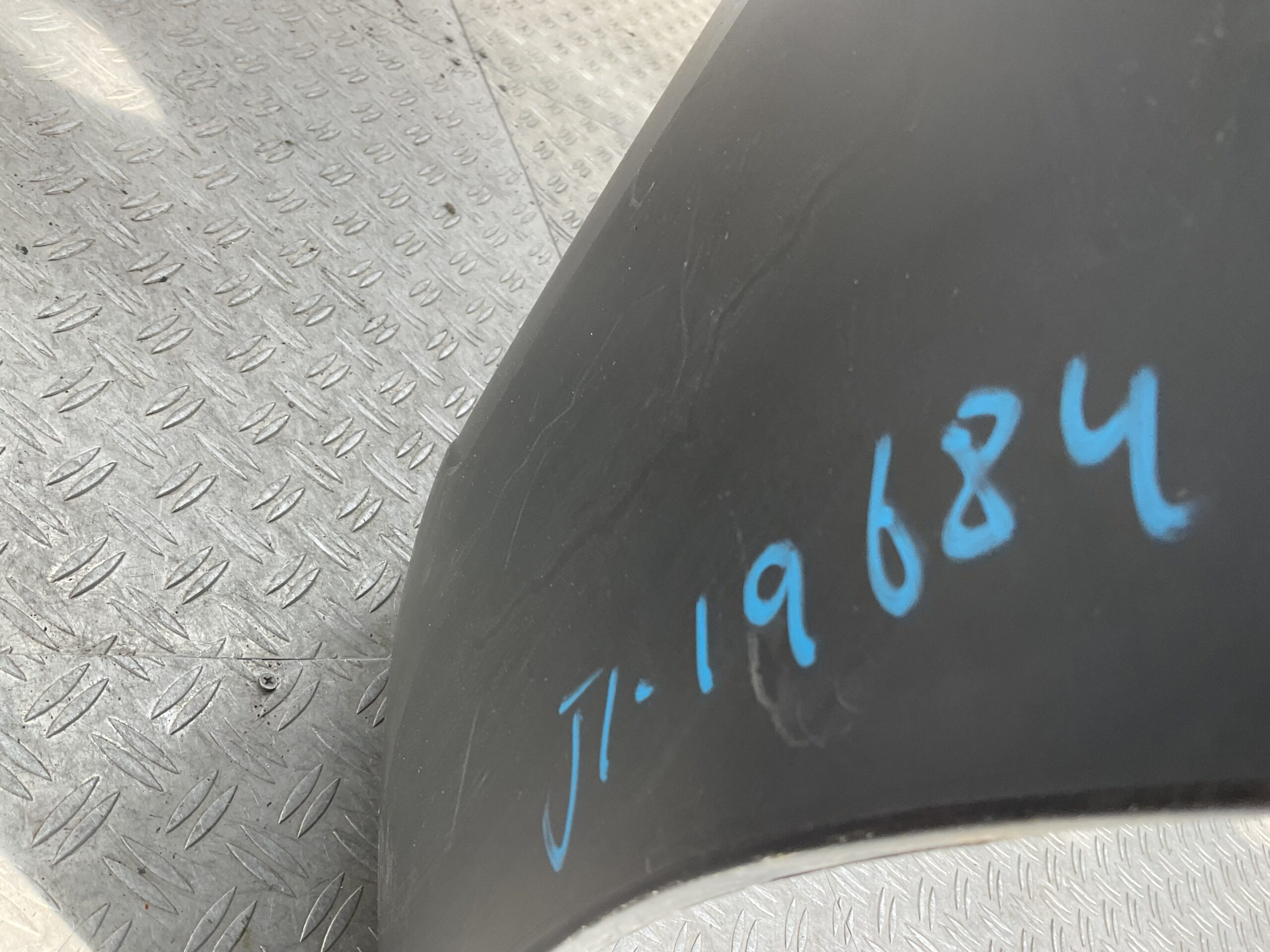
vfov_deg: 48.2
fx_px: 1064
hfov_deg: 61.7
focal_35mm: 29
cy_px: 476
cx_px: 635
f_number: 1.8
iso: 25
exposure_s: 1/120
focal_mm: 3
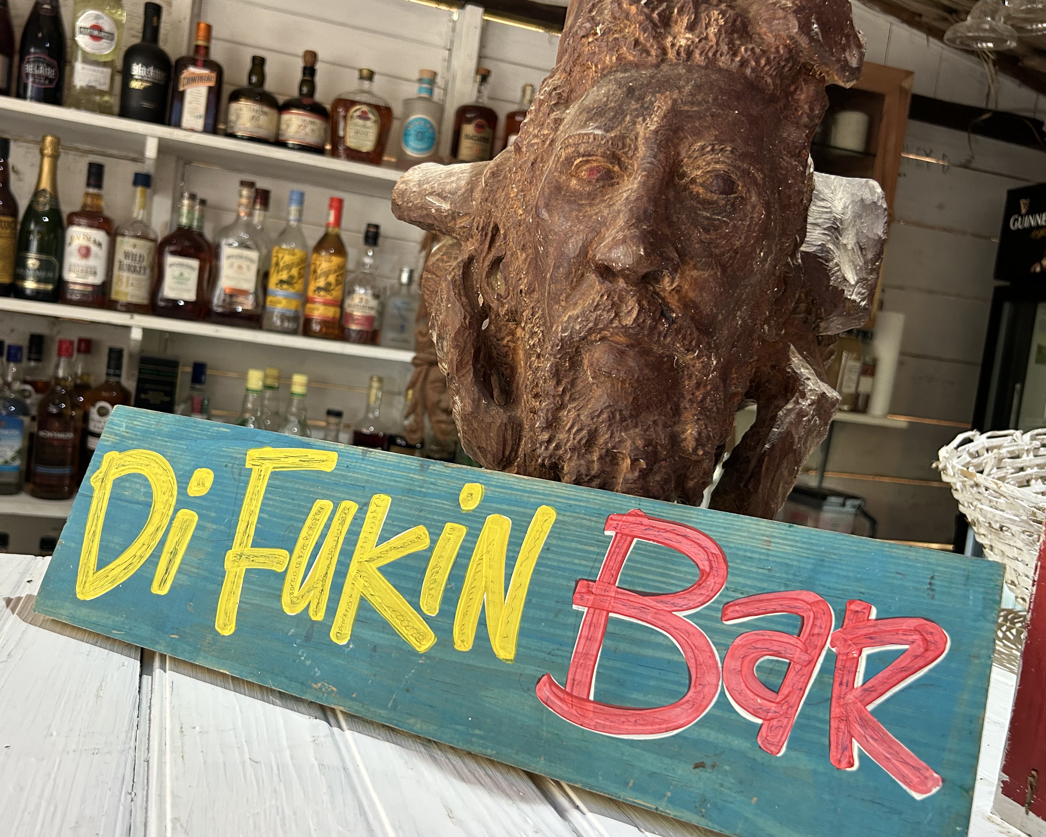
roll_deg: -6.7
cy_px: 420
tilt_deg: -4.9
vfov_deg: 47.1
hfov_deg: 56.9
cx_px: 436
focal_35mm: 31
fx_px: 960
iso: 160
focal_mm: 5.7
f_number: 1.5
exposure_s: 1/50
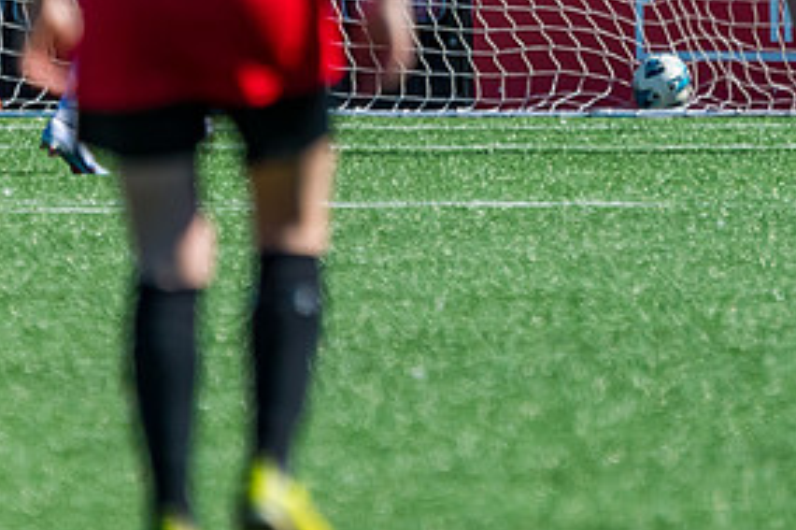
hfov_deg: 2.0
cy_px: 121
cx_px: -322
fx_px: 23048
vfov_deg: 1.3
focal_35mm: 1043
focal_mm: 240
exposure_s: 1/2500
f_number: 4
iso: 400
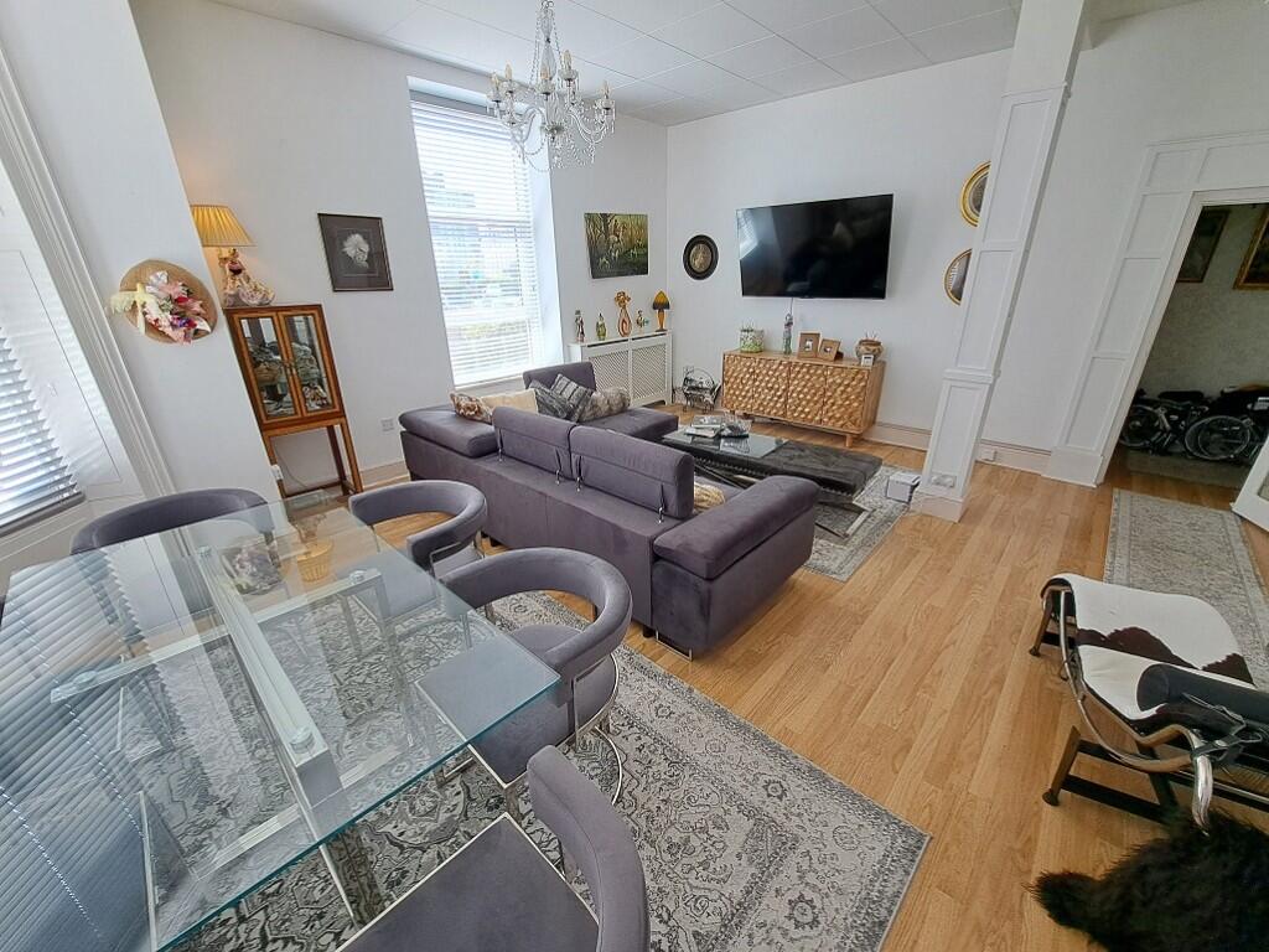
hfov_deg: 106.2
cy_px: 476
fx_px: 477
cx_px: 634
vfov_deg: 89.9
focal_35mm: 13
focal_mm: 1.74
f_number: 2.2
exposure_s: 1/100
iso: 50
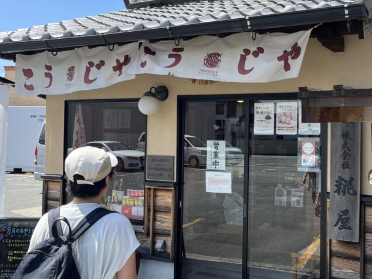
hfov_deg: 43.6
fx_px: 451
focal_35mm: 42
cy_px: 135
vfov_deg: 34.3
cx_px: 271
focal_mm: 5.1
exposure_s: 1/1294
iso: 50
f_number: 1.6
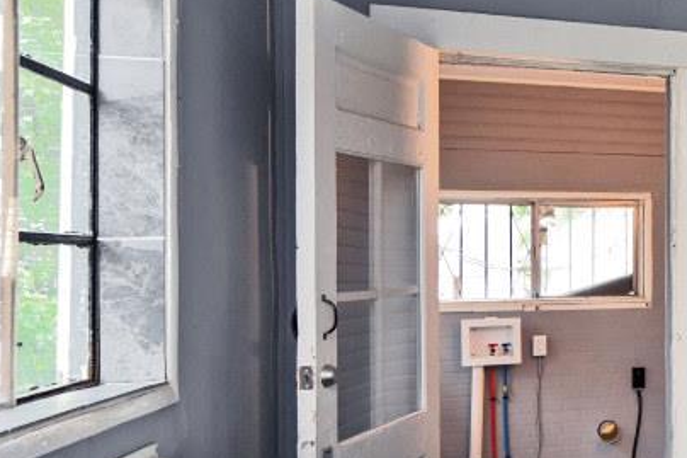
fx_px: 992
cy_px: 240
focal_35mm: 52
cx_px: 1012
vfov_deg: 26.0
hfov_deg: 27.4
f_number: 4
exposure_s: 1/60
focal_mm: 14
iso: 1100
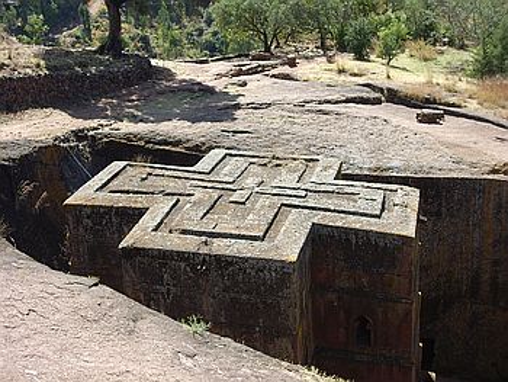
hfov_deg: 29.4
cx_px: 254
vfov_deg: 22.3
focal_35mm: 66
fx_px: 969
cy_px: 191
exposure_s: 1/200
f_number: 3.6
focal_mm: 10.7
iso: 50
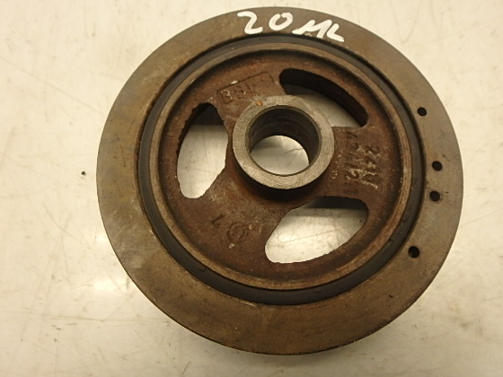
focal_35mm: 24
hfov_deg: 71.6
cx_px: 262
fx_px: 349
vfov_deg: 56.7
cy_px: 170
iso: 200
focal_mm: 3.7
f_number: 3.5
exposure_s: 1/30
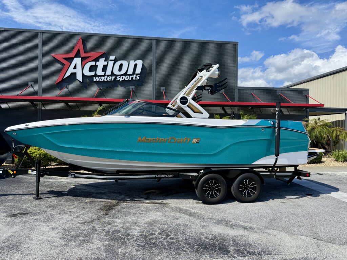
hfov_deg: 71.6
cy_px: 130
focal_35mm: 24
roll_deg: -0.8
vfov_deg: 56.8
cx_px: 174
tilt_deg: +0.1
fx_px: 241
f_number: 1.78
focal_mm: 6.76
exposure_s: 1/4167
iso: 80
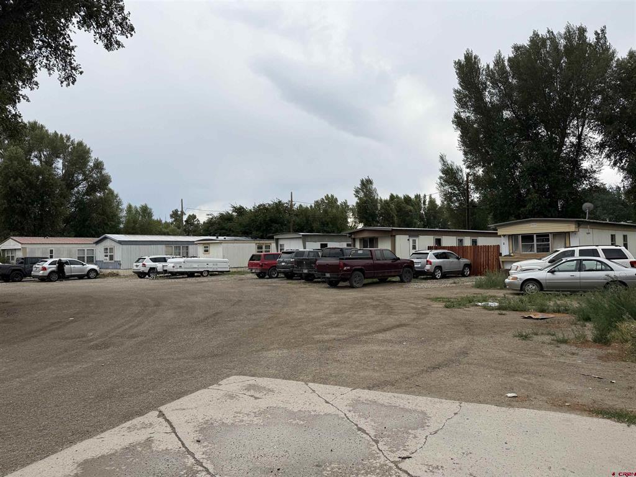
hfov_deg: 71.6
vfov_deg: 56.8
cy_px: 238
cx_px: 318
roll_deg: +0.9
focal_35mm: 24
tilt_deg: +1.6
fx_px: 441
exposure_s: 1/2232
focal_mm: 6.76
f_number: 1.78
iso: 80
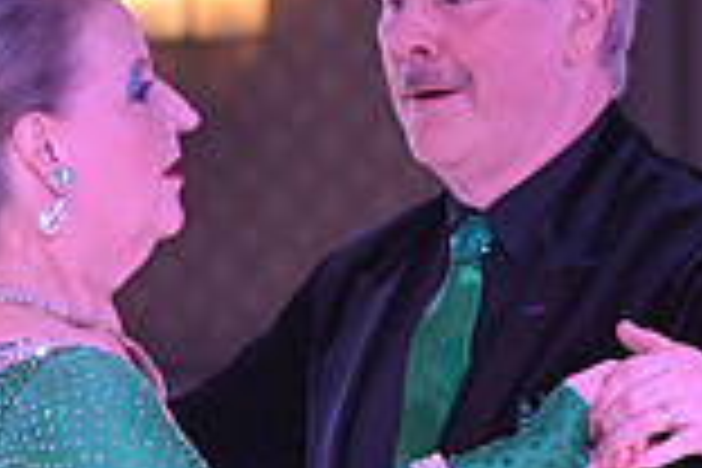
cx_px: 263
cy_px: 958
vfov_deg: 2.1
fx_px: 12655
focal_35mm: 649
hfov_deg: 3.2
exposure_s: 1/320
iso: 5000
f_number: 7.1
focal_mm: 175
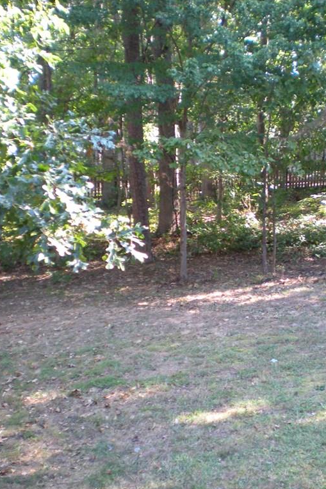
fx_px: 720
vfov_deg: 37.5
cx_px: 238
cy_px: 244
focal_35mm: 53
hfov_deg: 25.3
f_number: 3.1
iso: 200
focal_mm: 6.3
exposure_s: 1/46.3
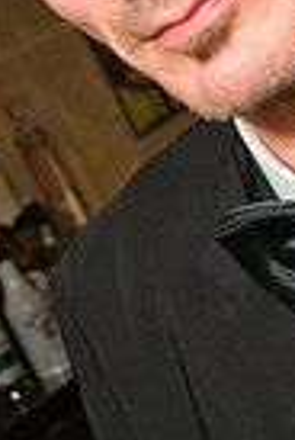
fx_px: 1443
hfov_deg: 11.7
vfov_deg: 17.2
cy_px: 87
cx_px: 107
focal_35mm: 118
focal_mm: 24
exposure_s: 1/45
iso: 140
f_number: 4
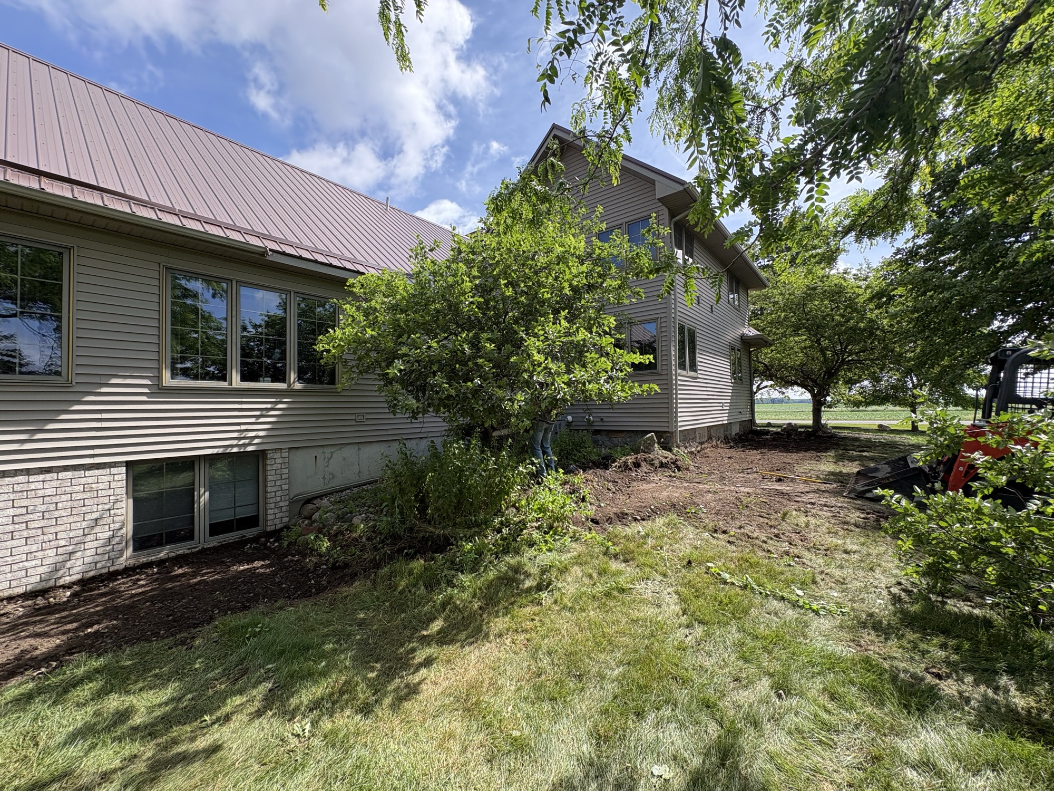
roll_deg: +1.2
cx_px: 527
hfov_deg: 102.1
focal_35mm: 14
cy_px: 396
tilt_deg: +1.8
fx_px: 426
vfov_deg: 85.7
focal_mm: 2.22
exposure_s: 1/388
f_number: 2.2
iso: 40
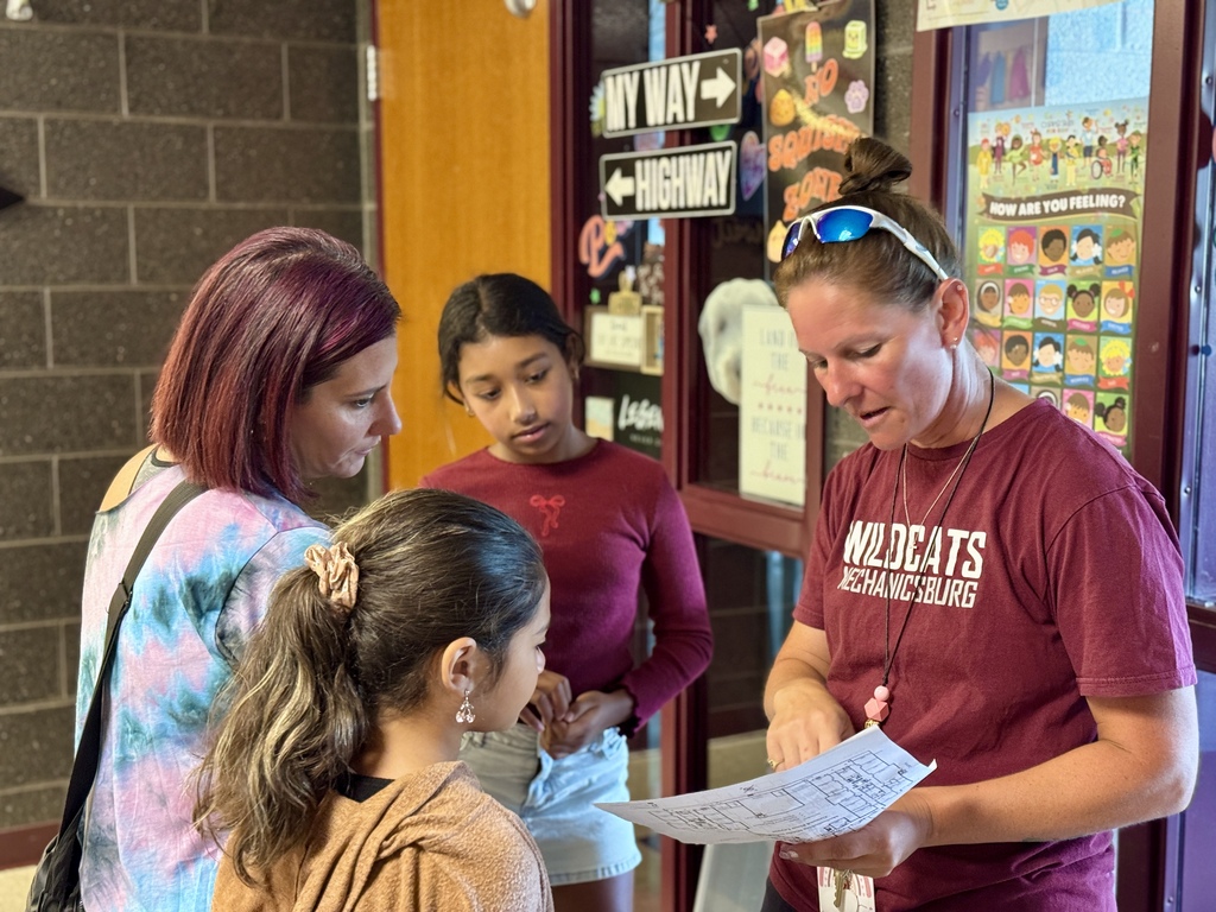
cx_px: 608
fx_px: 1686
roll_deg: +0.0
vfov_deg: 30.3
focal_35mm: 48
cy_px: 456
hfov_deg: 39.7
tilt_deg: -7.8
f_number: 1.78
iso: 500
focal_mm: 6.76
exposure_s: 1/35
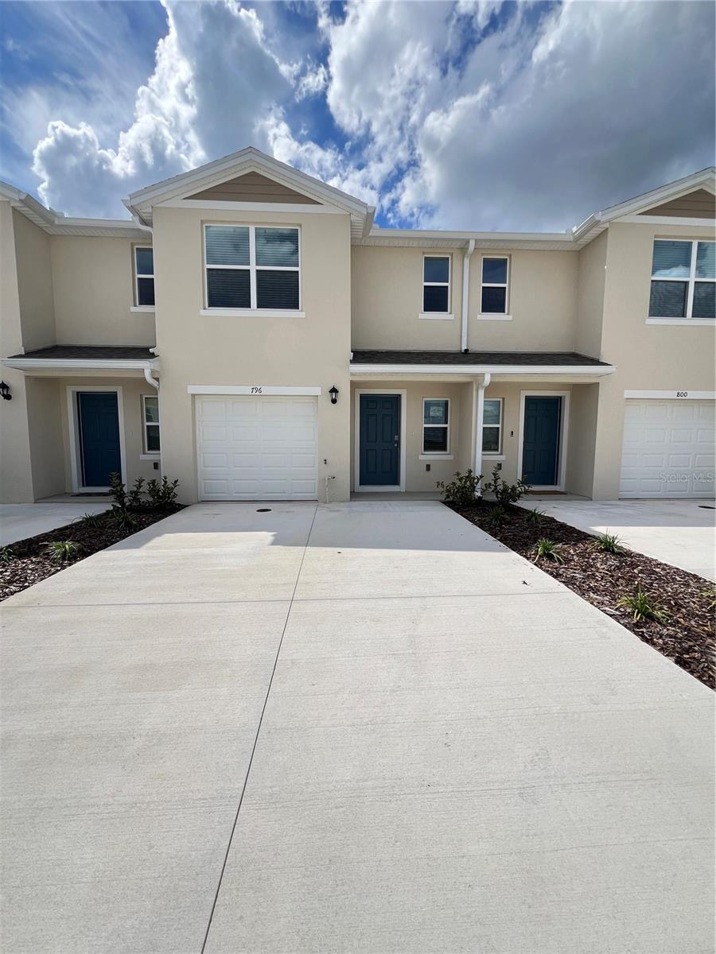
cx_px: 358
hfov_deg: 89.9
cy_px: 477
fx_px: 359
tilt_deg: -4.1
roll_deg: -0.7
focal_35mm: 13
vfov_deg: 106.2
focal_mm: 1.57
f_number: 1.8
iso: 32
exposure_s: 1/2660
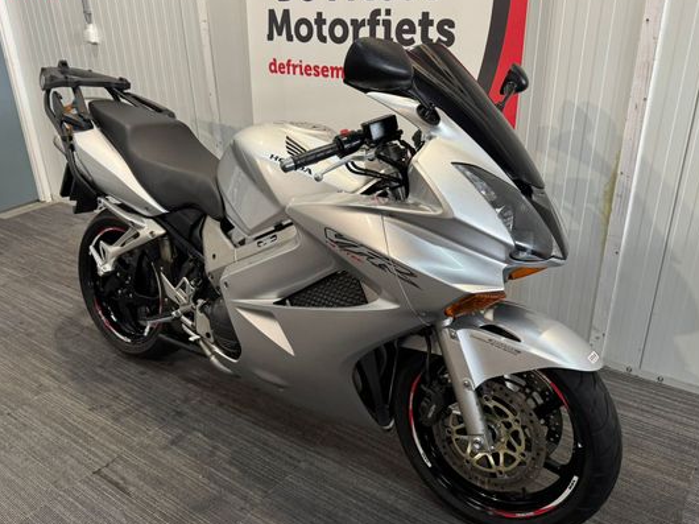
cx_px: 336
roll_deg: +2.5
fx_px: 585
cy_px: 256
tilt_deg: -25.0
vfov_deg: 48.2
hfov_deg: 61.7
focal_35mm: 29
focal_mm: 6.76
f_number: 1.78
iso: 250
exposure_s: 1/50
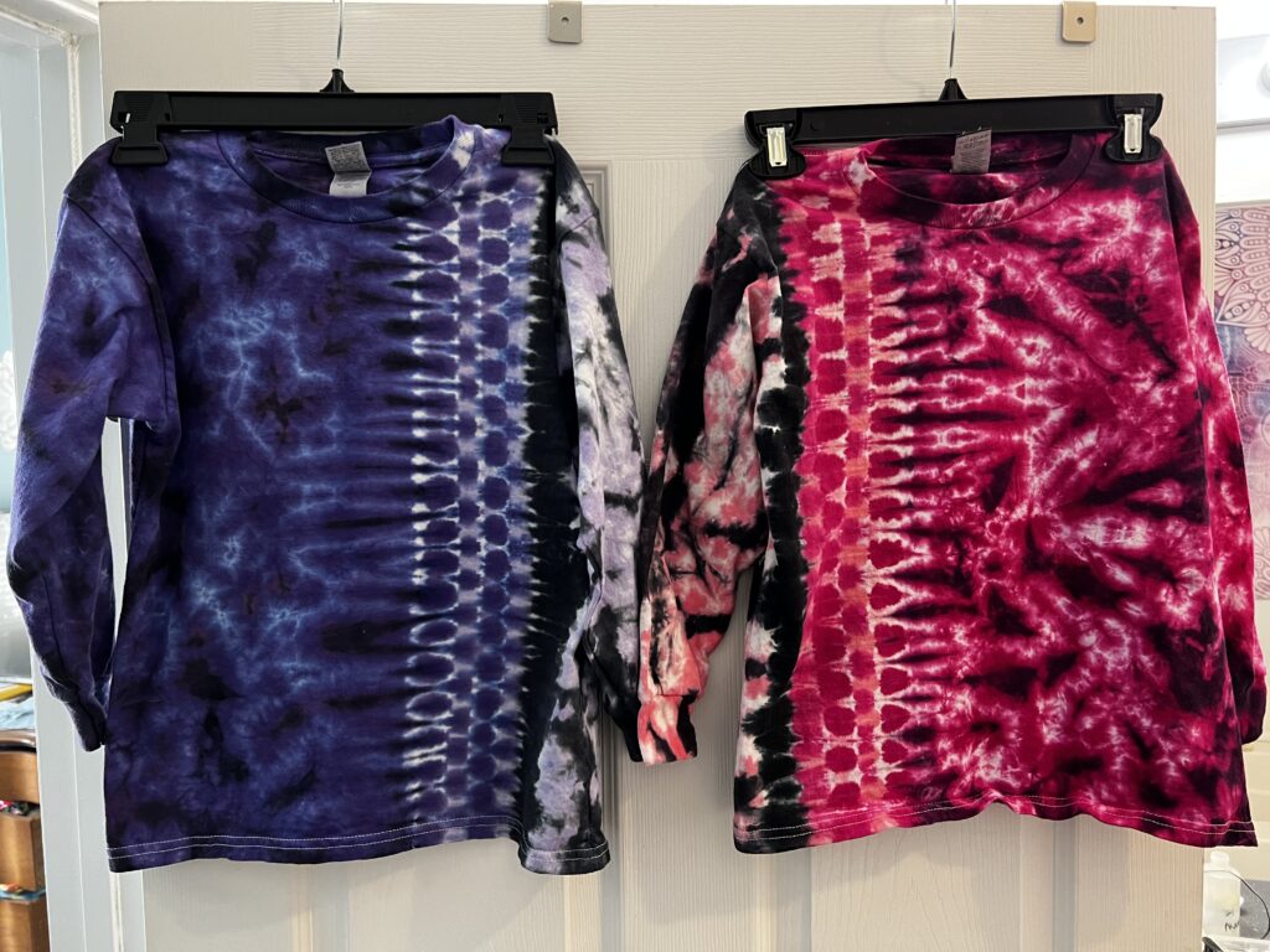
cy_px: 476
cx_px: 635
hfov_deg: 67.3
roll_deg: +1.2
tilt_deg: -4.2
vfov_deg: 53.1
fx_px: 954
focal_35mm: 26
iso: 320
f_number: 1.5
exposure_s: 1/60
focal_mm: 5.7
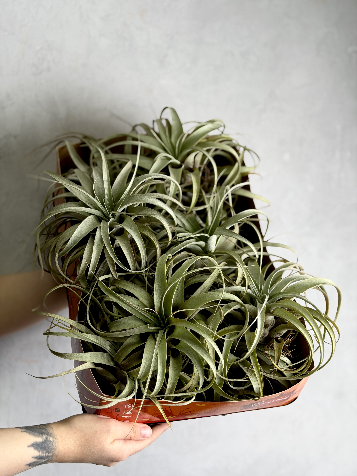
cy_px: 238
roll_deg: +1.1
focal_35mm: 48
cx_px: 178
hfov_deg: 30.3
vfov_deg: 39.7
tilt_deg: -4.9
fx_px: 660
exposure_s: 1/249
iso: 64
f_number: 1.78
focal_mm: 6.76
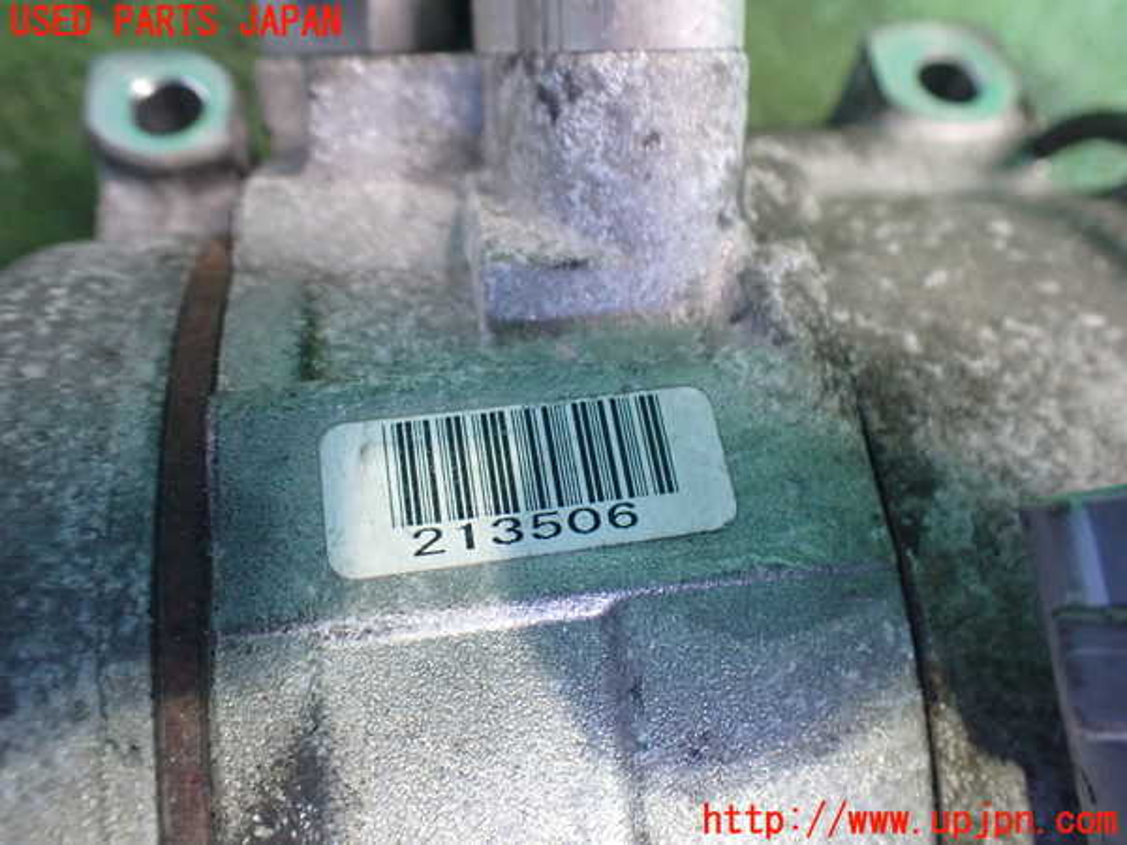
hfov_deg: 60.0
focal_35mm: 30
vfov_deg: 46.8
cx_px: 564
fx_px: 977
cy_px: 422
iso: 800
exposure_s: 1/40
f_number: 2.3
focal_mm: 5.4
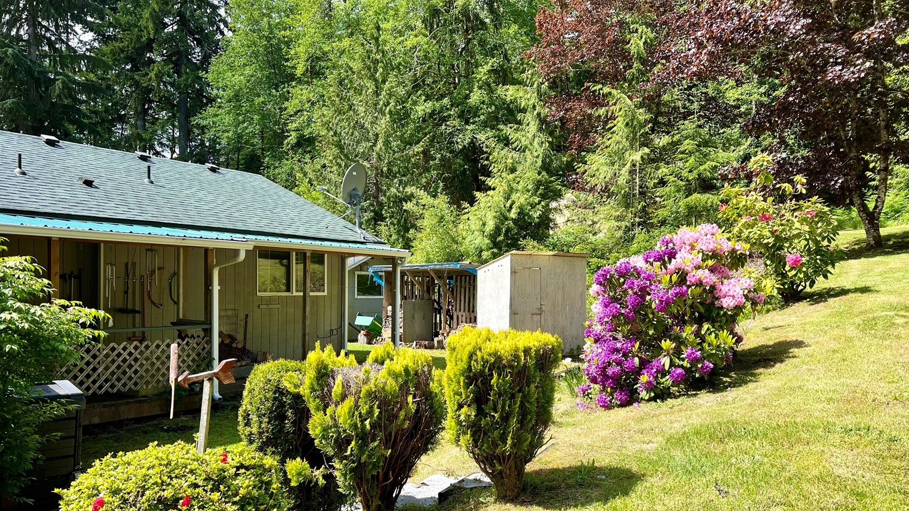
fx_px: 699
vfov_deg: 40.0
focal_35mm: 29
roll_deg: -1.0
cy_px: 305
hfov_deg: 66.1
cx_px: 446
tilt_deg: -2.7
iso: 50
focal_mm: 5.7
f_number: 1.5
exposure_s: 1/1511
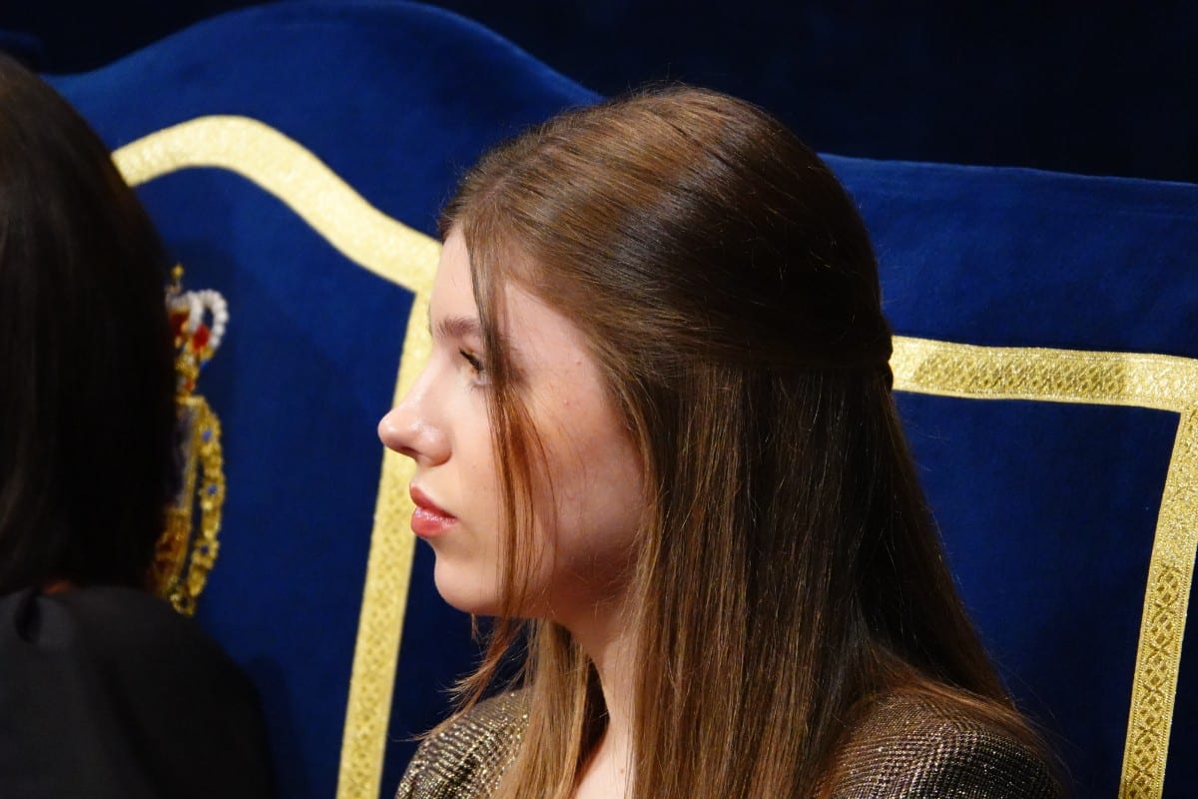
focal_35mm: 573
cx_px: 599
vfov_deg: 2.4
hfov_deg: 3.6
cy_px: 400
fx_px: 19067
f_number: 4
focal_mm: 210.22
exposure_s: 1/200
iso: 3200
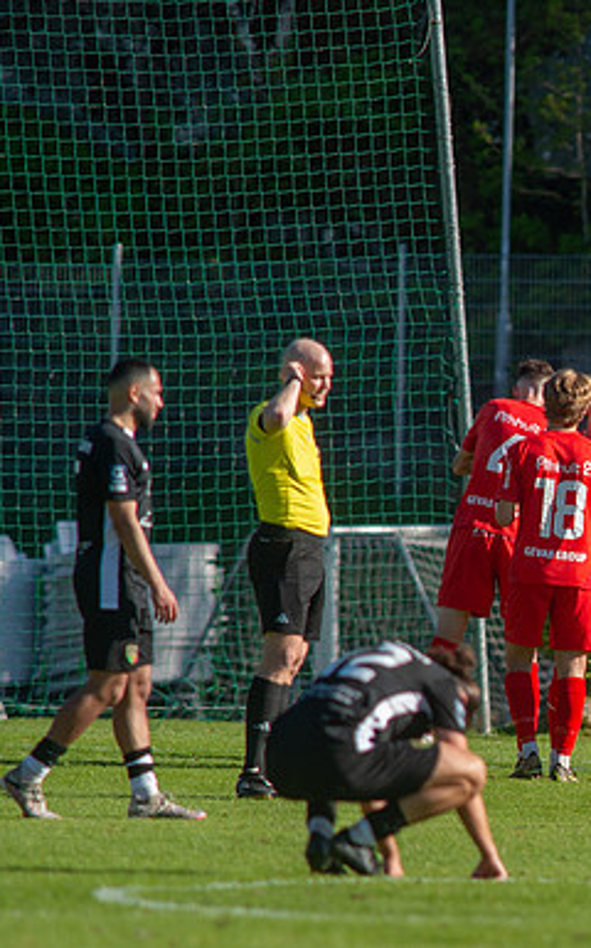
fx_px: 22411
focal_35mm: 868
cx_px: 735
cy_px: 637
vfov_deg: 2.4
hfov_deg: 1.5
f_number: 4.5
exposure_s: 1/1600
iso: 360
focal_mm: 420
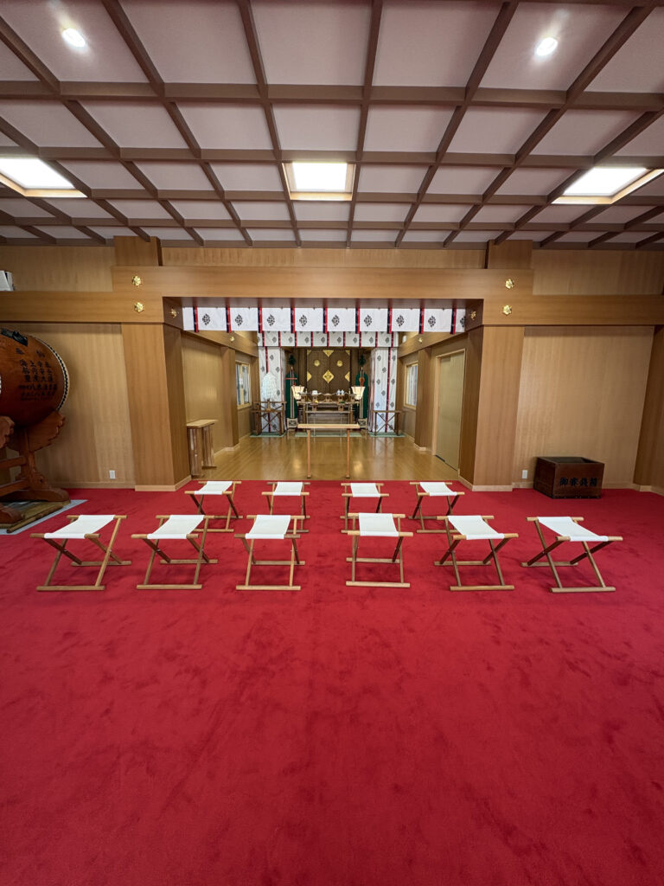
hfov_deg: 85.7
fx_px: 358
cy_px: 443
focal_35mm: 14
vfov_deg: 102.1
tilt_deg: -9.3
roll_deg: -0.2
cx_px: 332
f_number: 2.2
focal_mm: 2.22
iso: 160
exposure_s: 1/99
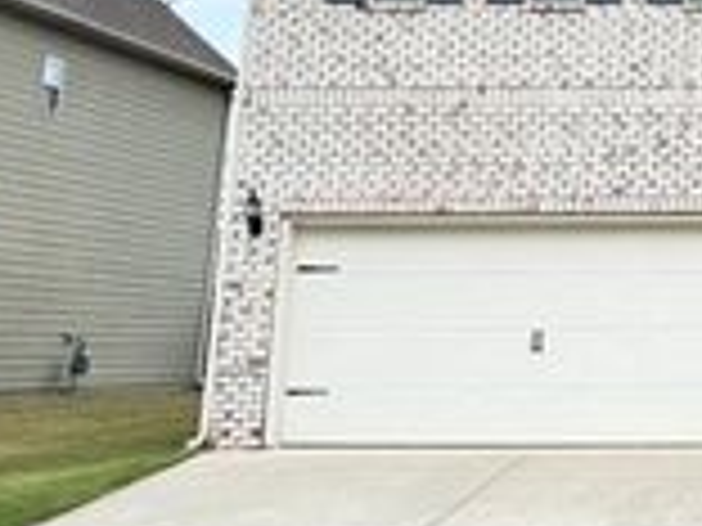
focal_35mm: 77
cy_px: -74
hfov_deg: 22.5
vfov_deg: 18.3
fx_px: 1562
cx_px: 932
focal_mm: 6.76
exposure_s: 1/1261
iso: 80
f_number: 1.78
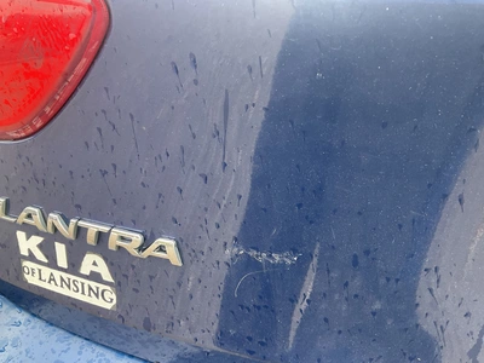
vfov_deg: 48.2
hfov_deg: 61.7
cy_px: 182
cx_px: 242
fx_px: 405
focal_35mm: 29
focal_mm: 3
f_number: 1.8
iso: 32
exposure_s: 1/145
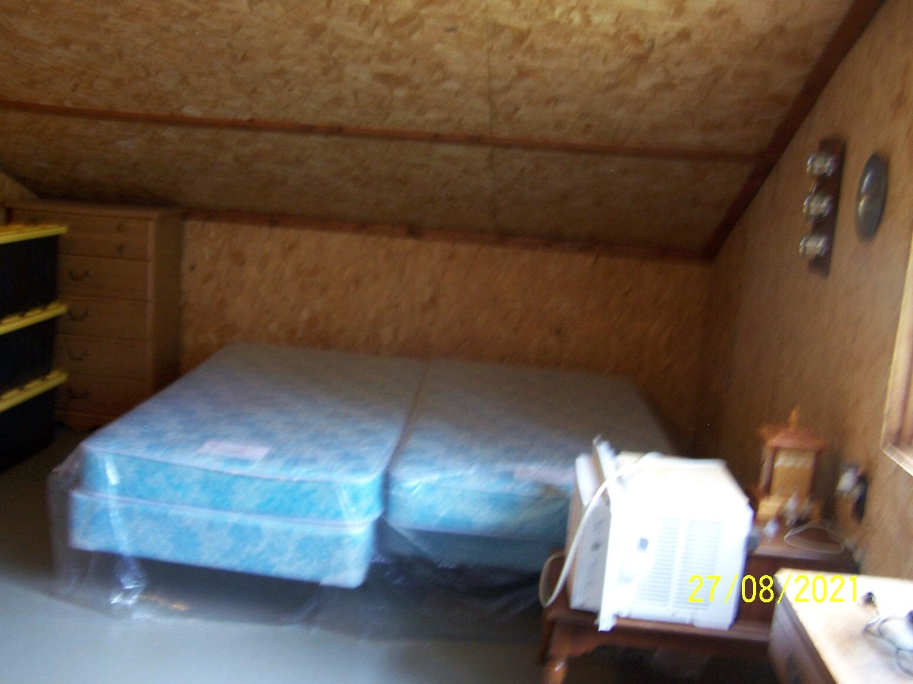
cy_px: 342
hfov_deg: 49.0
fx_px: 1002
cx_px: 456
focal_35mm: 38
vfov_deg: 37.7
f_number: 2.8
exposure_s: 1/8
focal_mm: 6.3
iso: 140
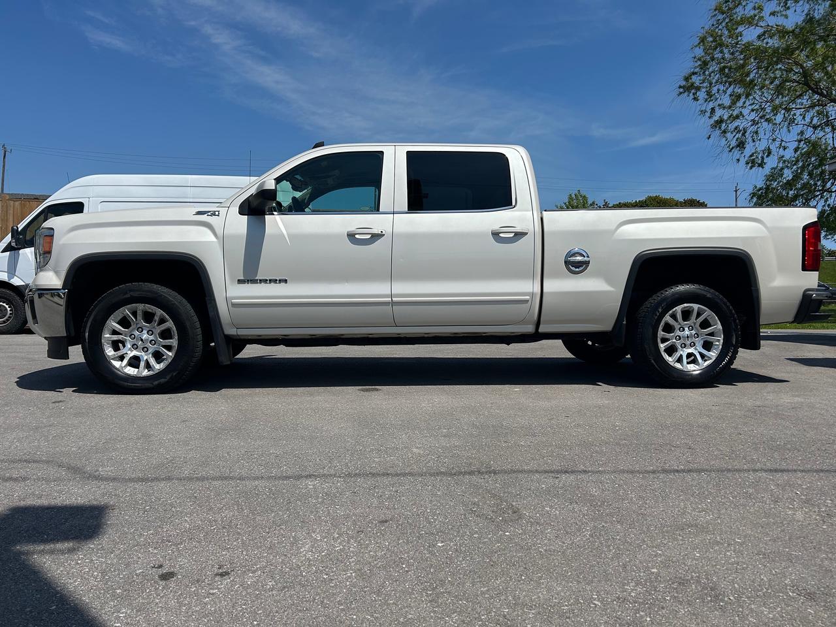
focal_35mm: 26
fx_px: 628
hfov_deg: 67.3
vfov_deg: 53.1
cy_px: 314
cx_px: 418
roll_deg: -1.1
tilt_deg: -2.7
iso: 50
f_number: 1.5
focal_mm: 5.7
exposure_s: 1/7463
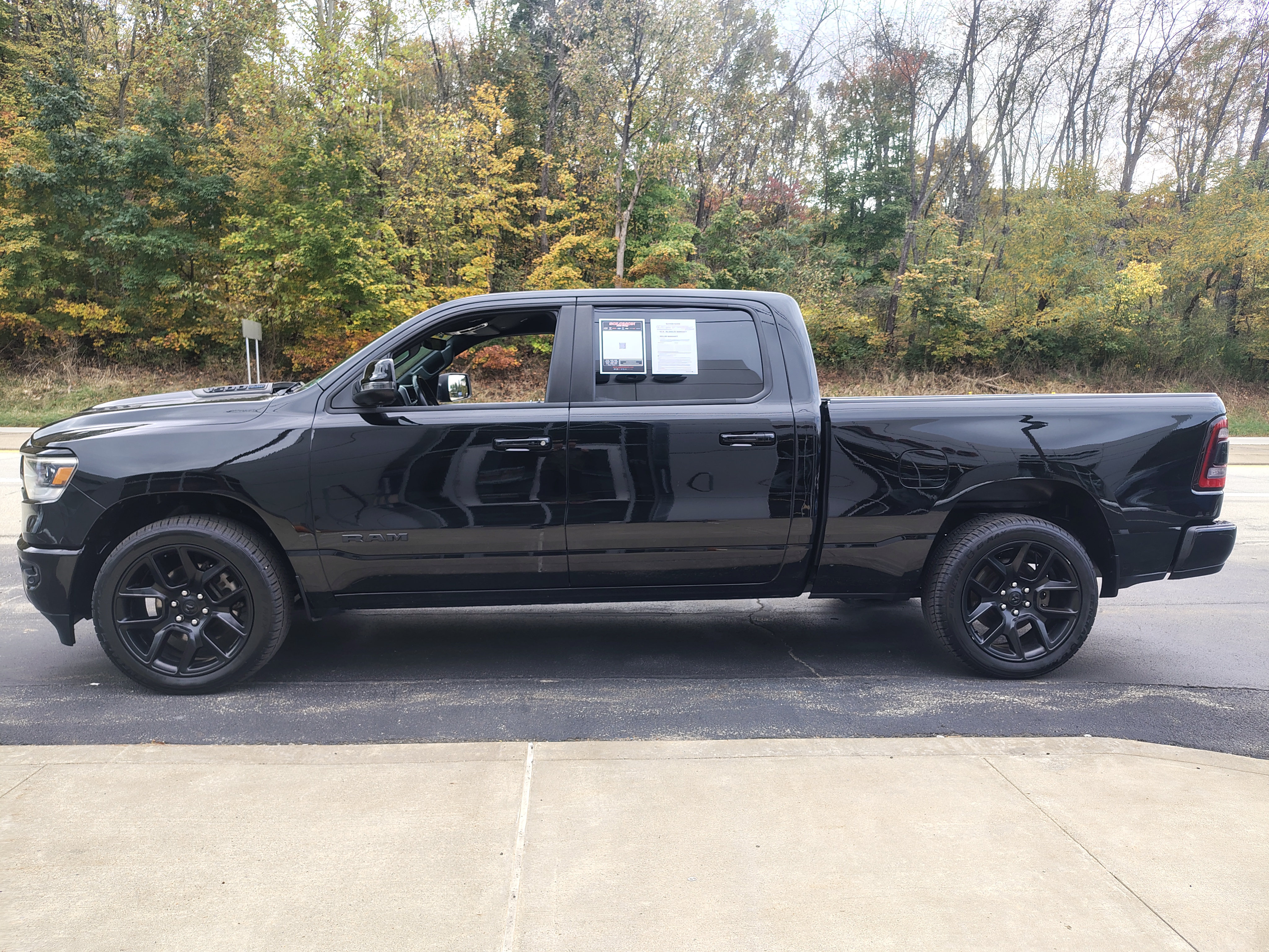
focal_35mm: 24
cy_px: 476
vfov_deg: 56.8
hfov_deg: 71.6
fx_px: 880
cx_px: 634
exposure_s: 1/163
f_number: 1.8
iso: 100
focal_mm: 5.56
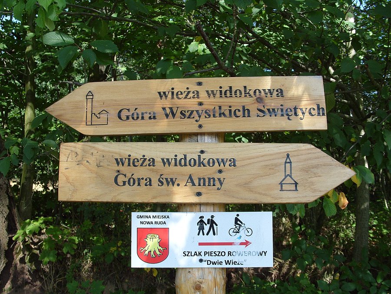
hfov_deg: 52.6
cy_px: 147
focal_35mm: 35
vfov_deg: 40.7
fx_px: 395
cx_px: 196
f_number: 4.4
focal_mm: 7.8
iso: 80
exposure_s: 1/250
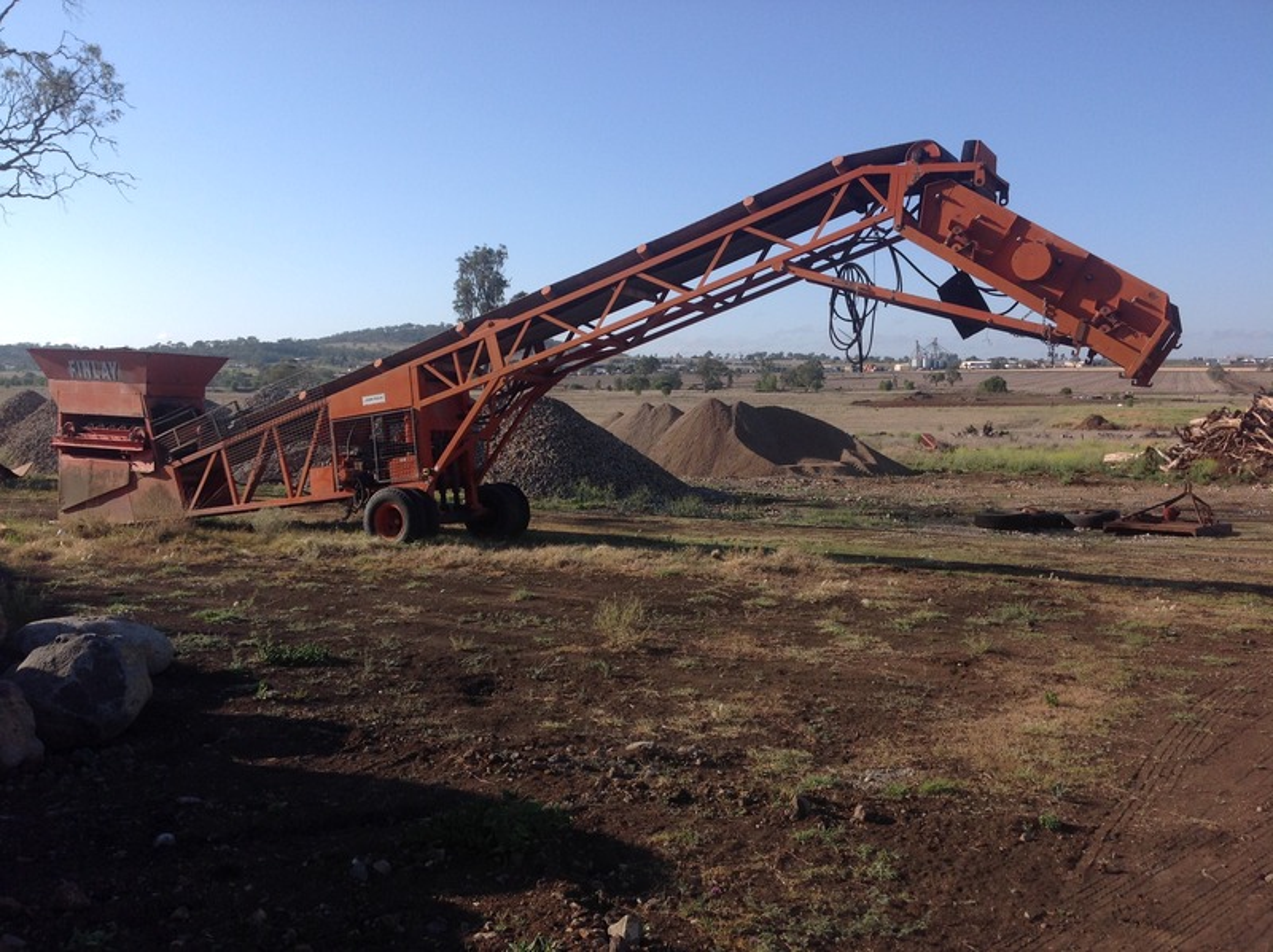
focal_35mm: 35
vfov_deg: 40.6
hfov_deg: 52.7
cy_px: 476
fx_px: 1286
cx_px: 636
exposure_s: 1/1439
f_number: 2.4
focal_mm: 4.28
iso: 50
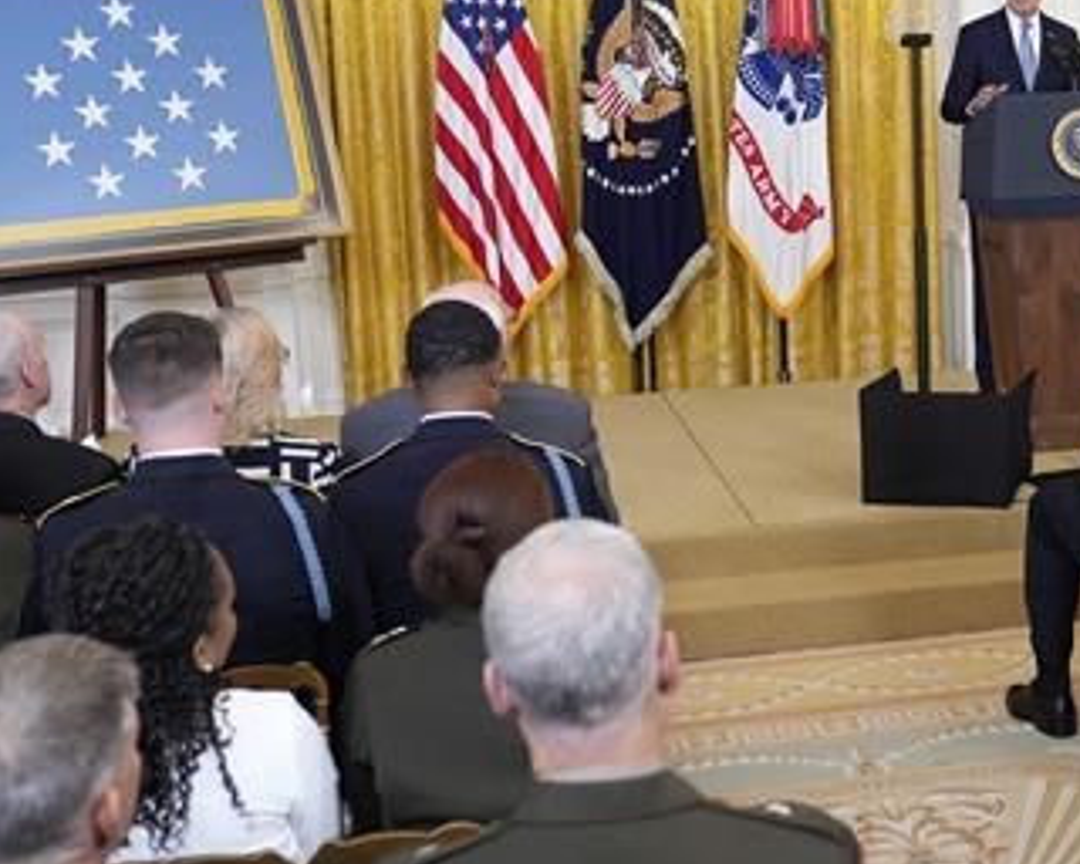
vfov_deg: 24.9
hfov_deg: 29.9
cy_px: 309
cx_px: 928
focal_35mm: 61
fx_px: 1950
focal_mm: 32
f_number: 3.2
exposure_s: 1/250
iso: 2500
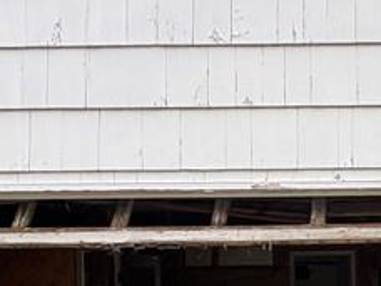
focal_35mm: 63
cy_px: 319
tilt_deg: -3.2
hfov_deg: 28.1
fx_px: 693
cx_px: 414
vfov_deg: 22.0
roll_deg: +1.4
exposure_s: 1/99
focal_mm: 2.22
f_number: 2.2
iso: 80
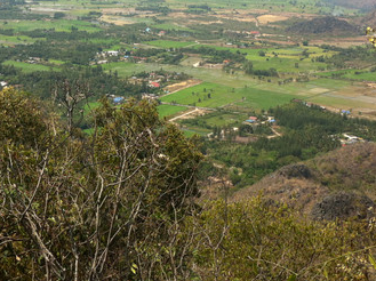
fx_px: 738
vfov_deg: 21.4
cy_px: 69
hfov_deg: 28.5
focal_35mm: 68
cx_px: 134
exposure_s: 1/1160
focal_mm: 3.85
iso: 80
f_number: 2.8
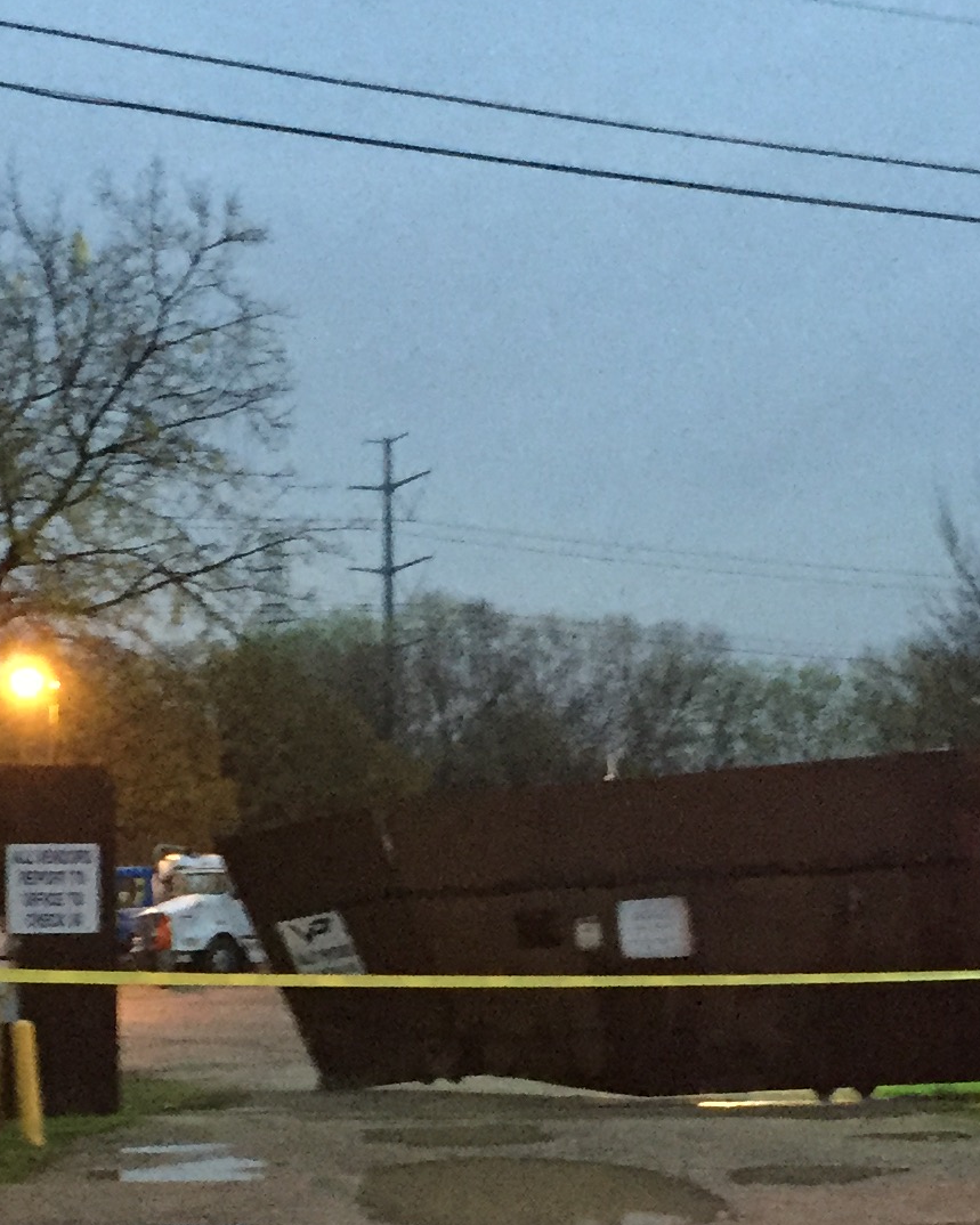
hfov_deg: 17.8
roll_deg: -0.1
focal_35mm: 86
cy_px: 983
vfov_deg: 21.9
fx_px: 3118
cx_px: 584
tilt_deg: -2.9
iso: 500
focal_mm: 4.15
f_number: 2.2
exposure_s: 1/15
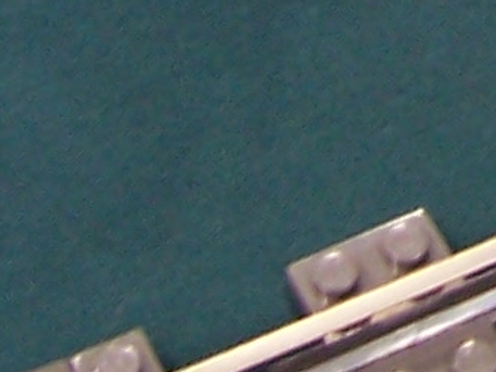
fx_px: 3368
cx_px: 798
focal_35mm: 235
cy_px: -695
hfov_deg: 8.2
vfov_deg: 5.9
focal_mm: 5.6
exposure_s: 1/8
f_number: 2.7
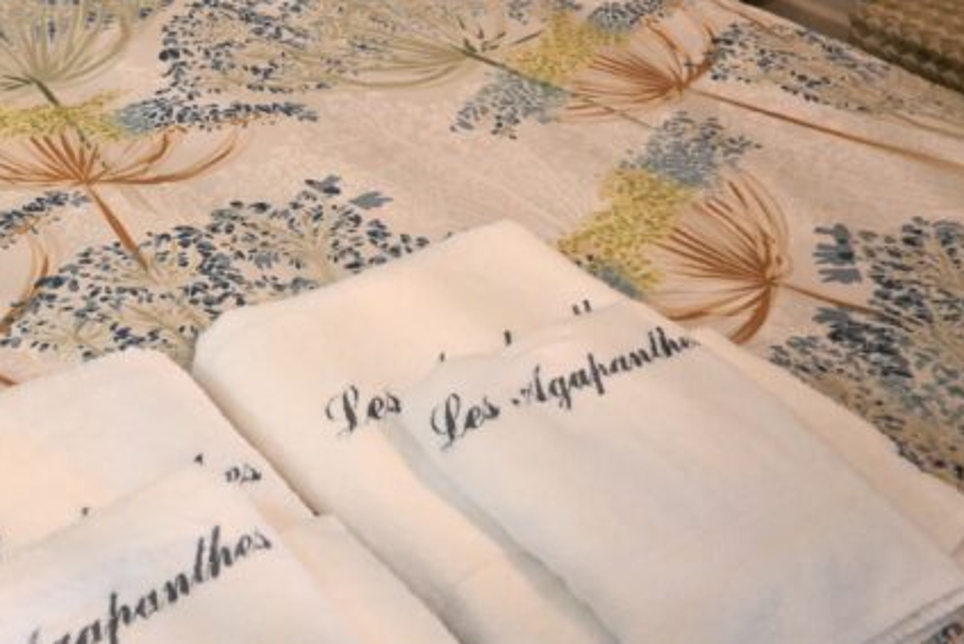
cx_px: 66
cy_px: 101
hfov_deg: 32.5
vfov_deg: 23.0
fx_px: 1554
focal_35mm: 58
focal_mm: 16
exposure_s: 1/125
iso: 3200
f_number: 3.5
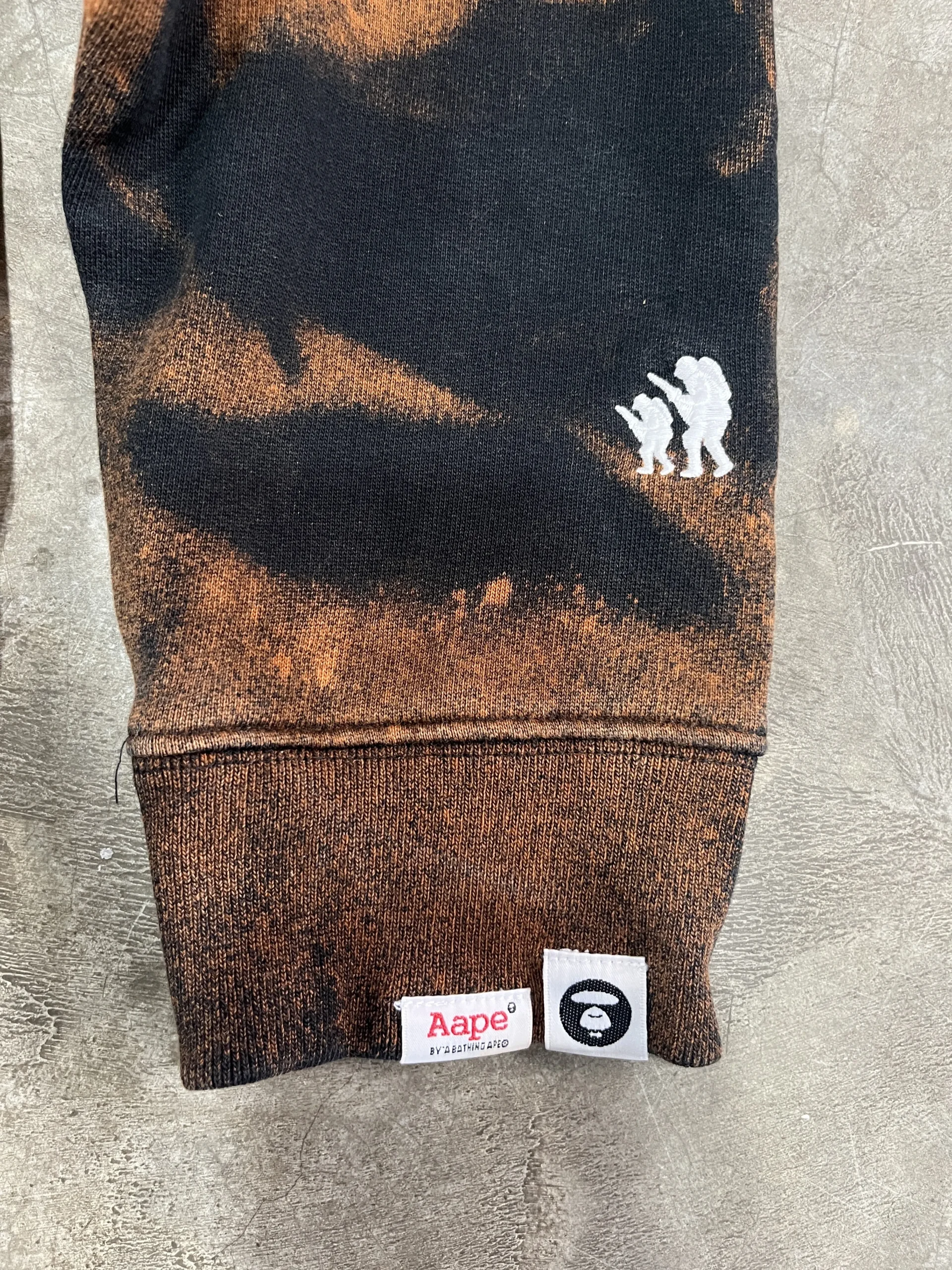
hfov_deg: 53.1
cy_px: 635
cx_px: 476
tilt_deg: -86.4
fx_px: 953
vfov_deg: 67.3
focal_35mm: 26
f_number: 1.6
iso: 400
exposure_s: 1/33
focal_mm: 5.1
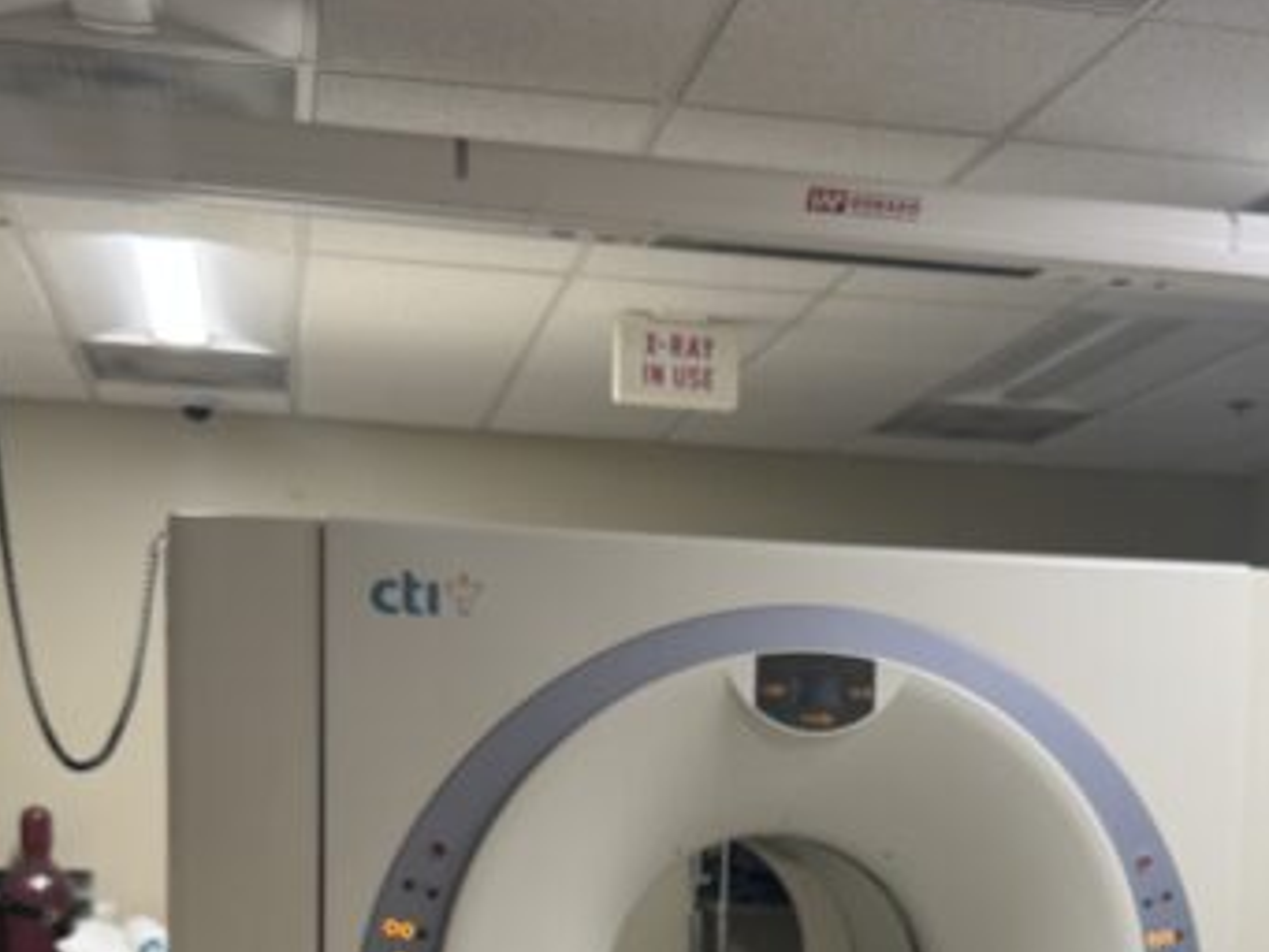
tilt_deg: -5.3
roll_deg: -1.1
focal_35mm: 54
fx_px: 1980
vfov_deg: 25.6
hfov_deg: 35.4
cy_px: 974
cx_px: 767
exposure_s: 1/60
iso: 125
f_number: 1.78
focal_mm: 6.76
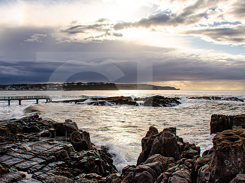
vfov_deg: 44.9
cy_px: 97
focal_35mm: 31
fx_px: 222
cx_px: 97
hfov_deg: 57.3
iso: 1000
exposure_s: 1/4000
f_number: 10
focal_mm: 18
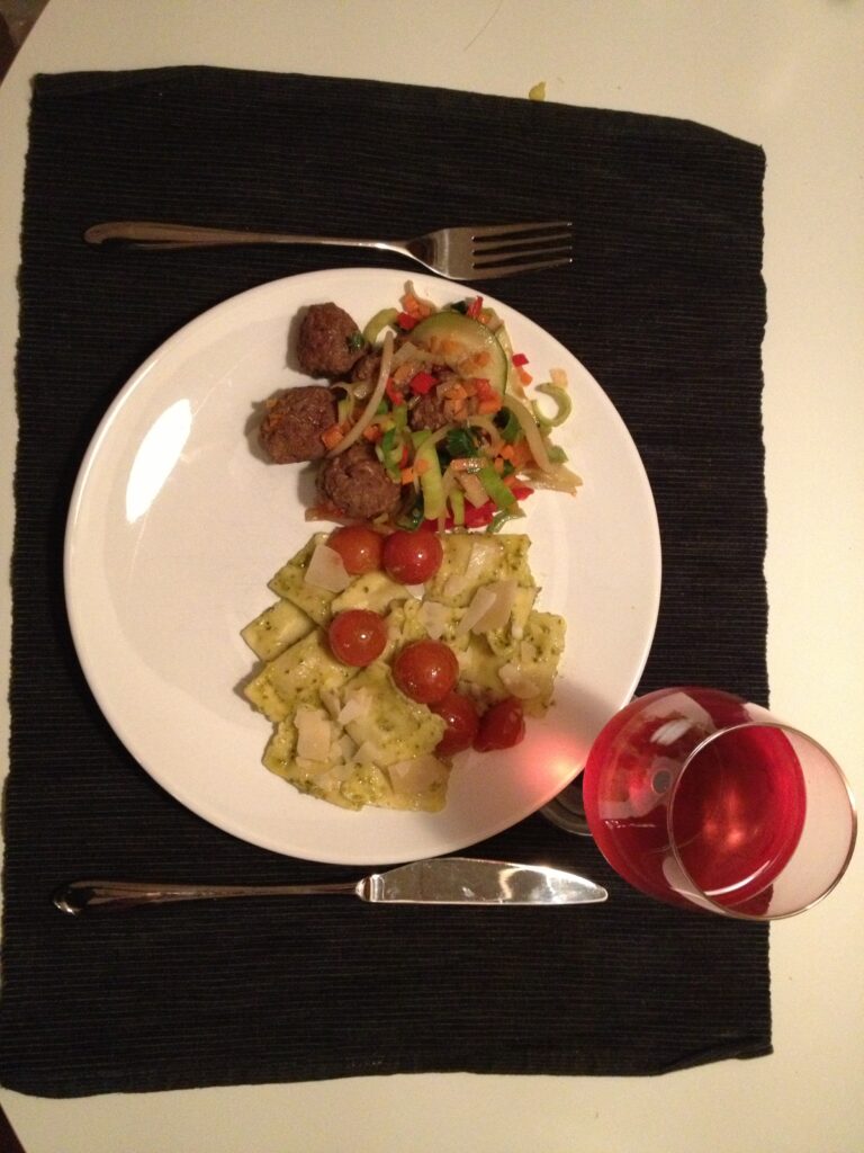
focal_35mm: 35
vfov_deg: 52.6
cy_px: 576
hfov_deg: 40.7
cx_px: 432
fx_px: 1165
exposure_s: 1/15
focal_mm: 4.28
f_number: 2.4
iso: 640
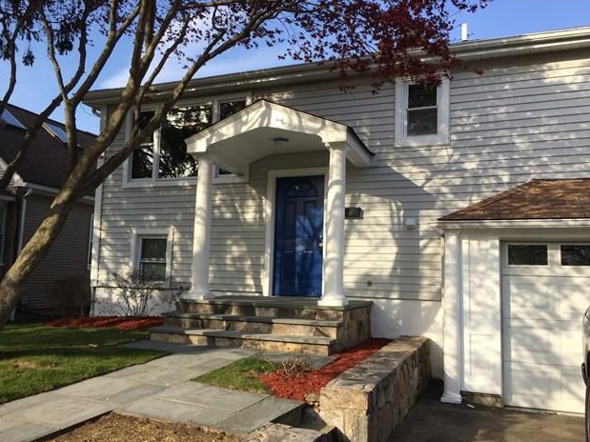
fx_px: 511
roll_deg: -1.3
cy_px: 225
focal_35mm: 30
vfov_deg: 46.8
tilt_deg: +6.6
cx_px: 287
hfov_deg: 60.0
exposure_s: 1/989
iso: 32
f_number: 2.2
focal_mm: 4.15
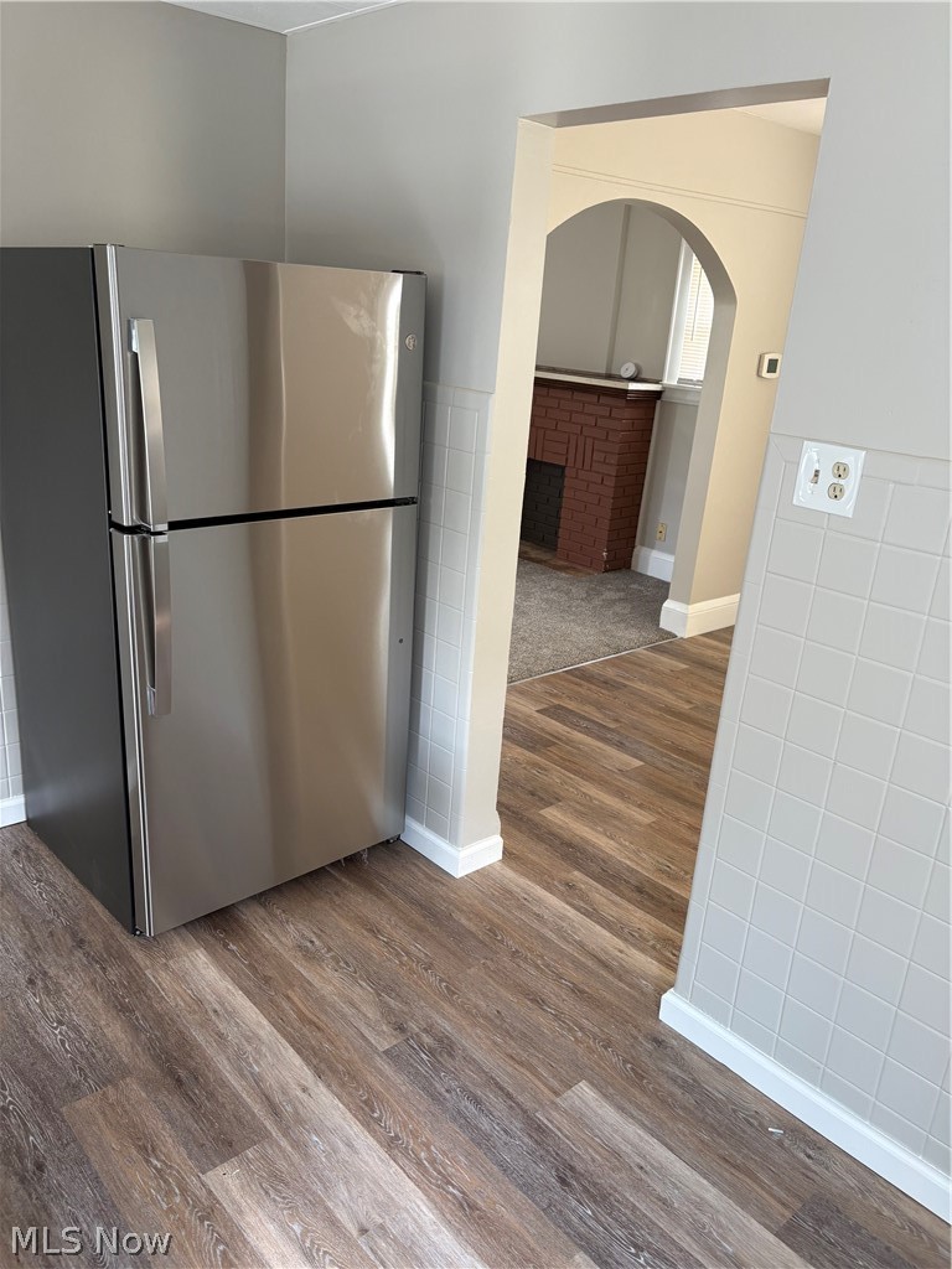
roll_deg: -4.4
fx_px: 953
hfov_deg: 53.1
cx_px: 476
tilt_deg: -16.7
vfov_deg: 67.3
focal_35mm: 26
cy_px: 634
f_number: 1.6
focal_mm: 5.96
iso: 125
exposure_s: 1/82
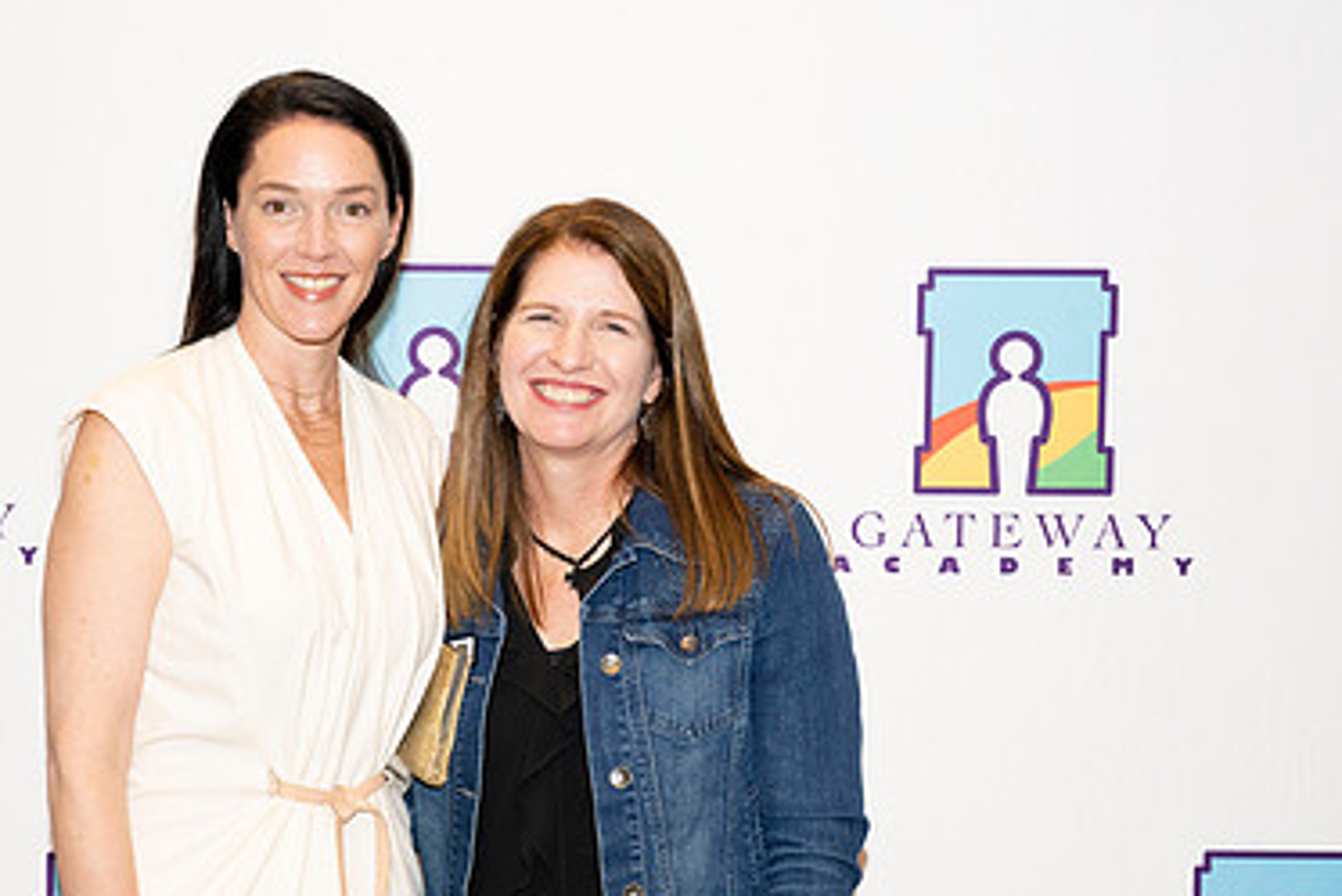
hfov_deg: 24.1
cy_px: 635
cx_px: 497
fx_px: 3132
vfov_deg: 16.2
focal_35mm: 84
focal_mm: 54
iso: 800
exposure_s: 1/160
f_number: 5.6
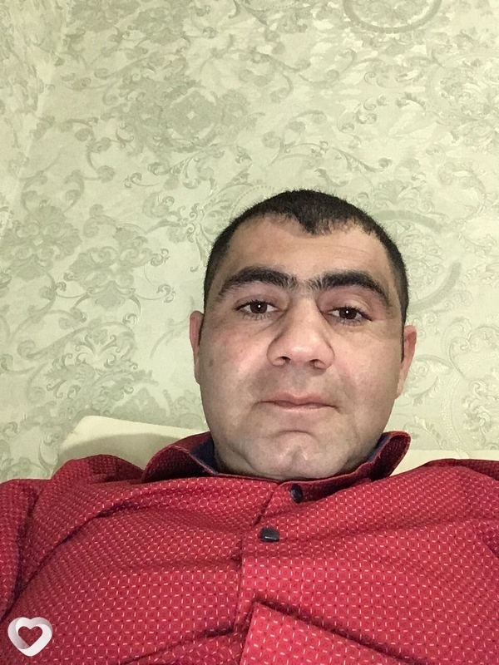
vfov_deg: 58.4
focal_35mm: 31
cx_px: 250
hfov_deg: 45.4
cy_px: 332
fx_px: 596
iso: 1000
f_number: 2.4
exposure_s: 1/20
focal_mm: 2.15
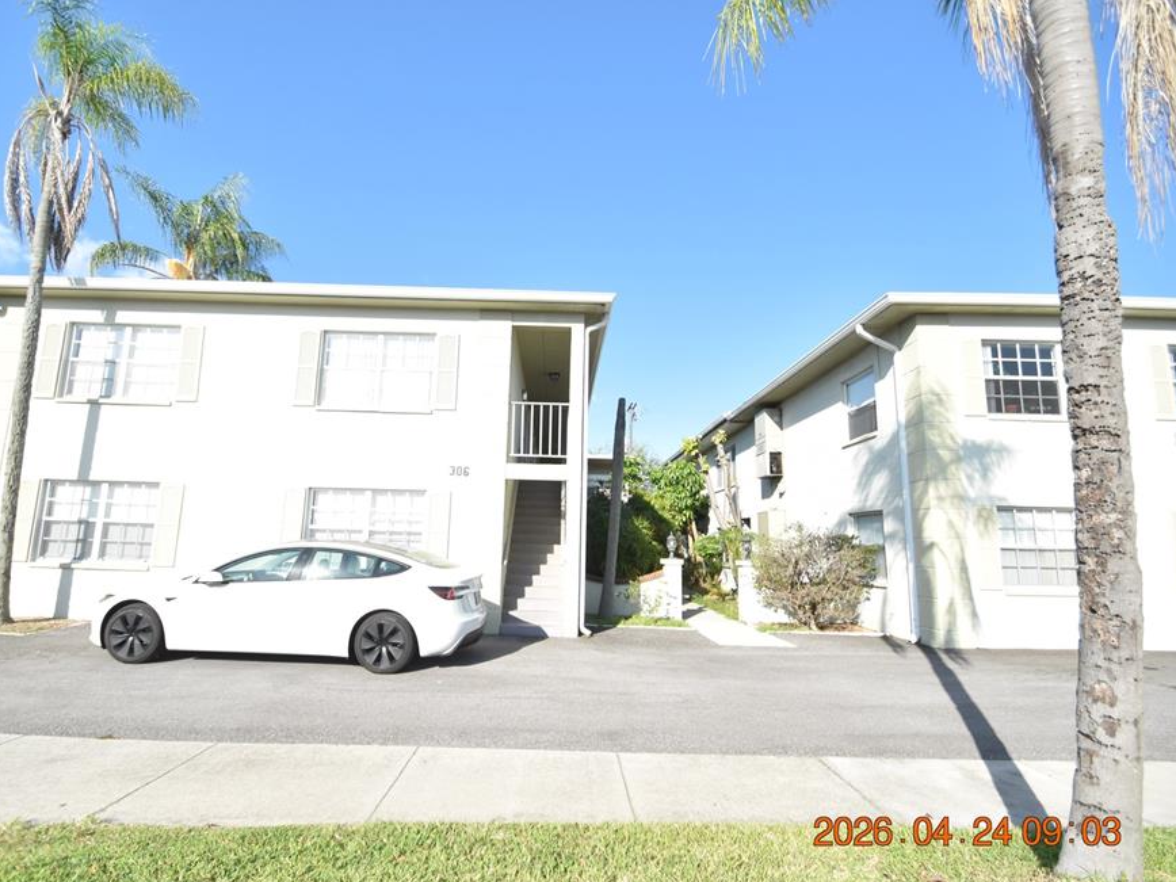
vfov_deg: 74.7
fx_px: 578
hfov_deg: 91.0
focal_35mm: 17
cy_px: 439
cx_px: 558
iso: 800
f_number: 3.5
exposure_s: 1/4000
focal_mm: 10
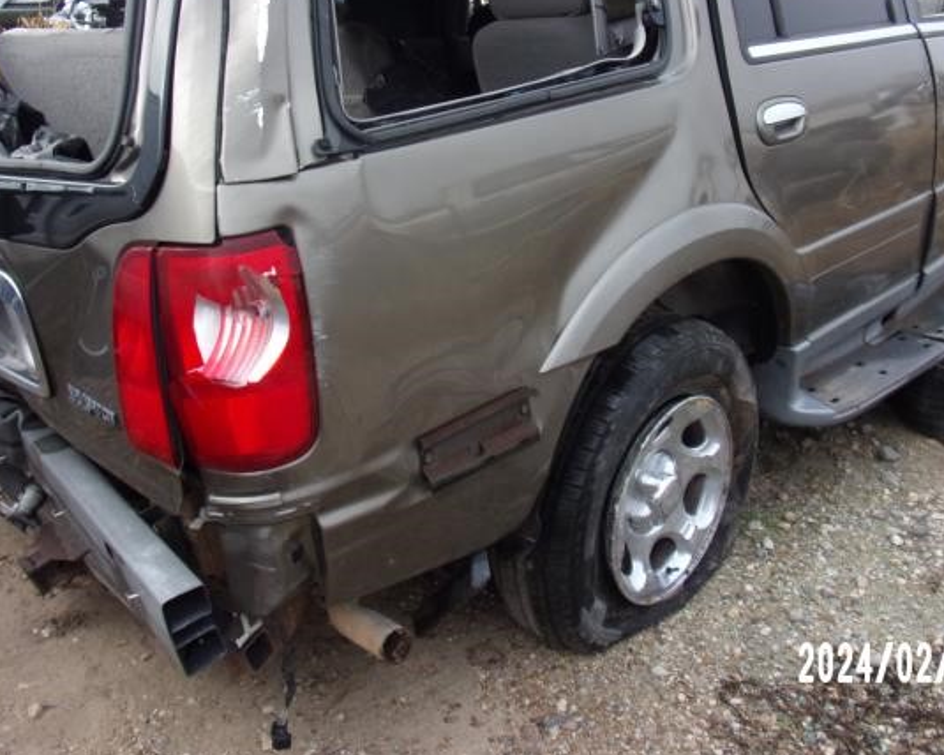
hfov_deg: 51.5
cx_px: 494
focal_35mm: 35
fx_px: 978
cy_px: 250
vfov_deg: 41.7
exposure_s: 1/160
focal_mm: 4.3
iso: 80
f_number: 3.3
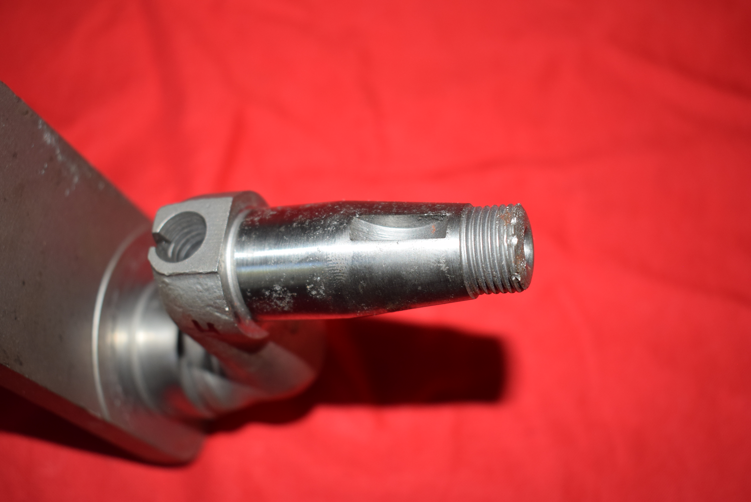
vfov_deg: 30.9
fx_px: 908
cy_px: 251
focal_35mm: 44
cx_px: 376
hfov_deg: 44.9
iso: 400
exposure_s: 1/200
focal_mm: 29
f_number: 5
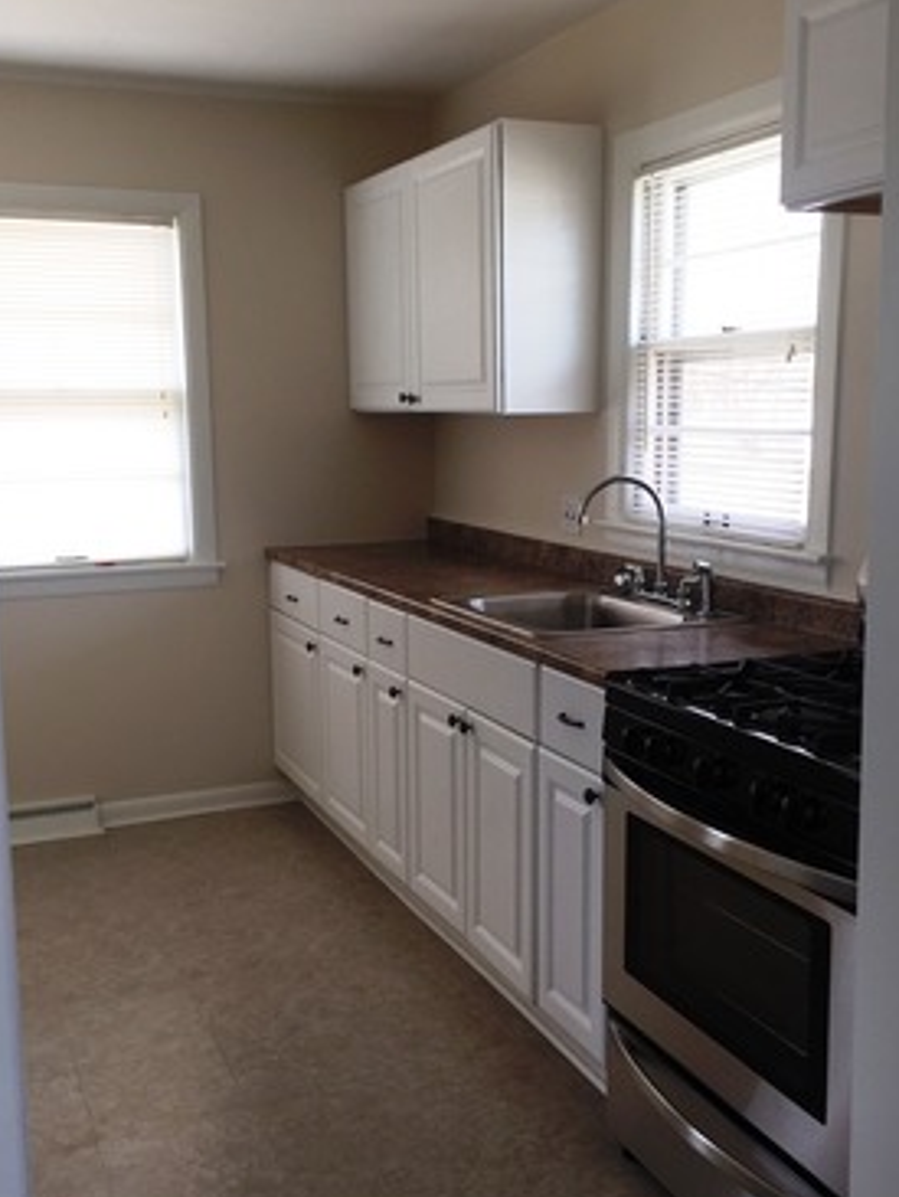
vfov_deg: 48.9
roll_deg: +1.3
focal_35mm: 38
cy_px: 618
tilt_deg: -7.9
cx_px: 474
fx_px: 1314
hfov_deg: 37.8
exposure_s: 1/60
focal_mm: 4.15
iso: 32
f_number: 2.2
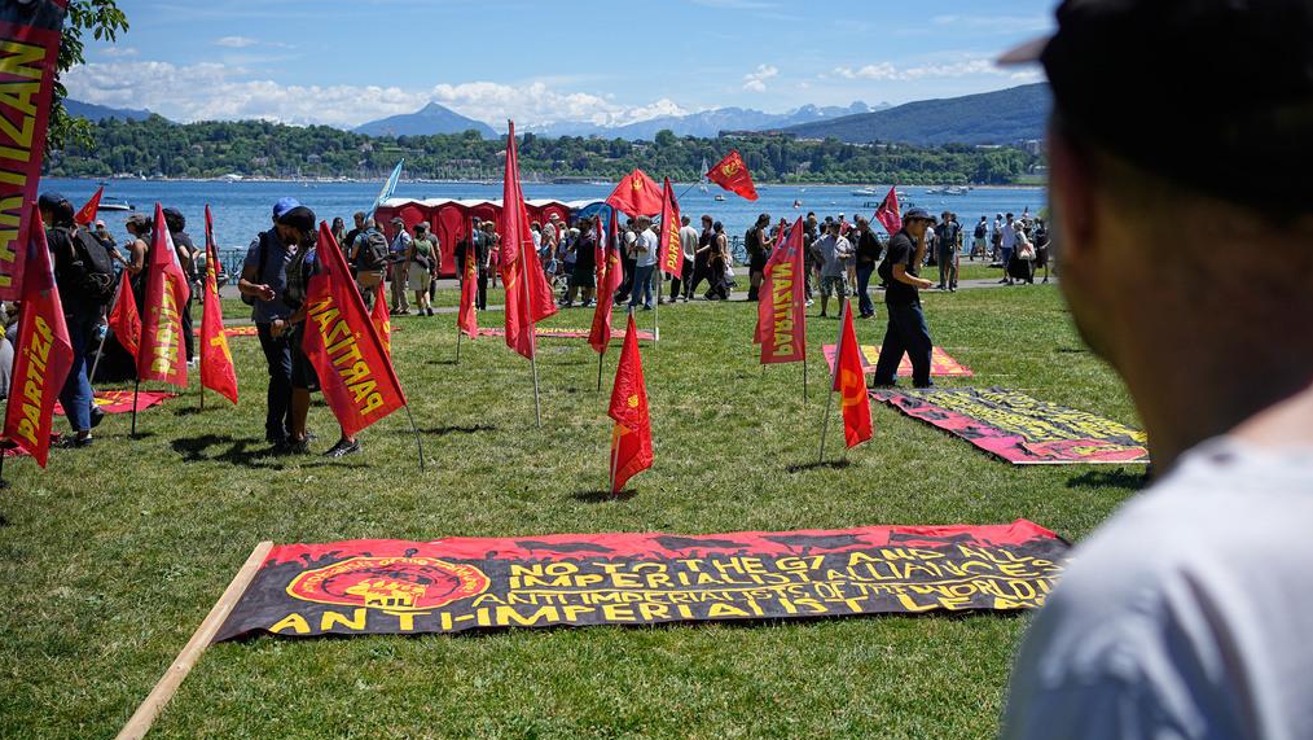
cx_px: 659
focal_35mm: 37
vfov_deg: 32.0
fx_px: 1289
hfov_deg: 54.0
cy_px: 369
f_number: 4
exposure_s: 1/3200
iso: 200
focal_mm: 35
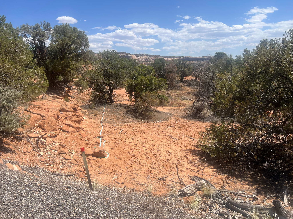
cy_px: 110
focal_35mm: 26
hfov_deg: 67.3
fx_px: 220
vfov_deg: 53.1
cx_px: 146
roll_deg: +2.5
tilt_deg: -11.8
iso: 50
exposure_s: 1/5319
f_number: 1.5
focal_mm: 5.7
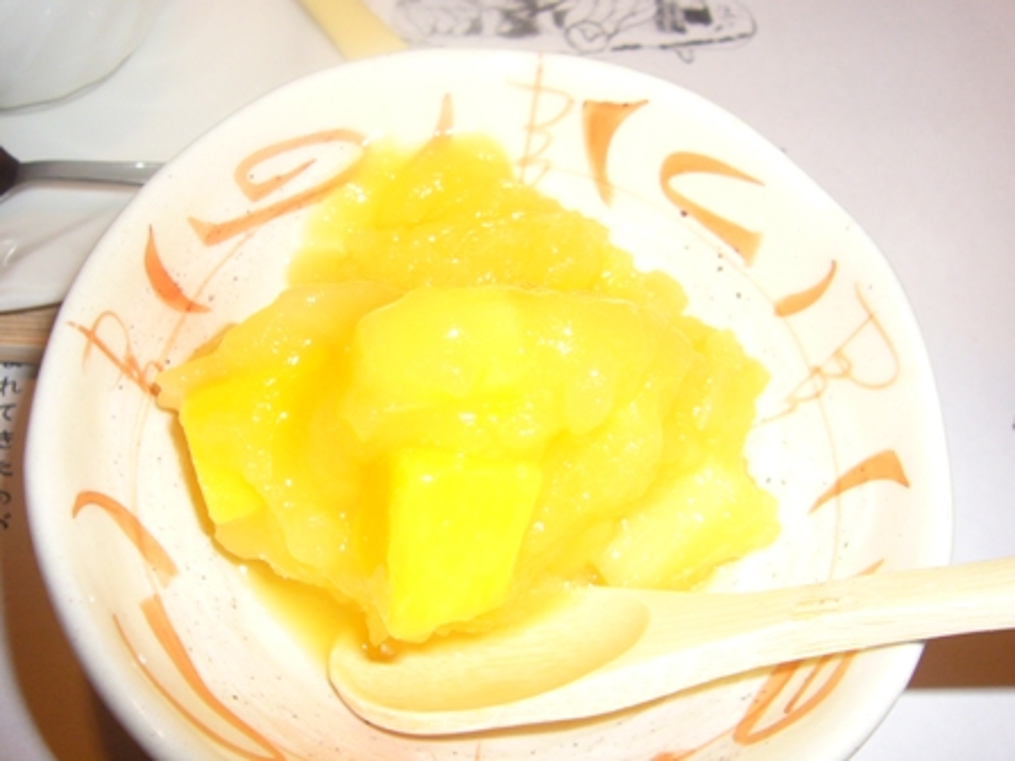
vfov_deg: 39.7
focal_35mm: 36
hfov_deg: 51.4
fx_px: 1056
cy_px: 380
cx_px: 508
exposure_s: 1/30
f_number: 2.8
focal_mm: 4.6
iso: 100
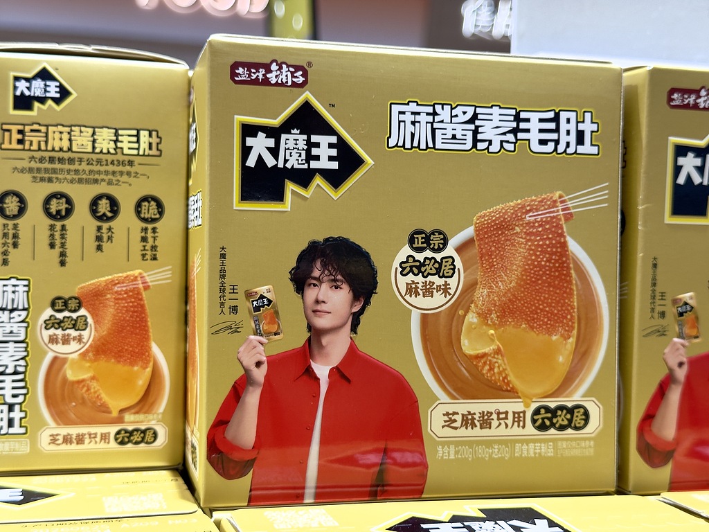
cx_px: 354
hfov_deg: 39.7
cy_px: 266
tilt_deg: +0.0
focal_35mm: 48
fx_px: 983
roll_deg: -0.7
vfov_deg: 30.3
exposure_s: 1/121
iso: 50
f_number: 1.78
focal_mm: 6.76
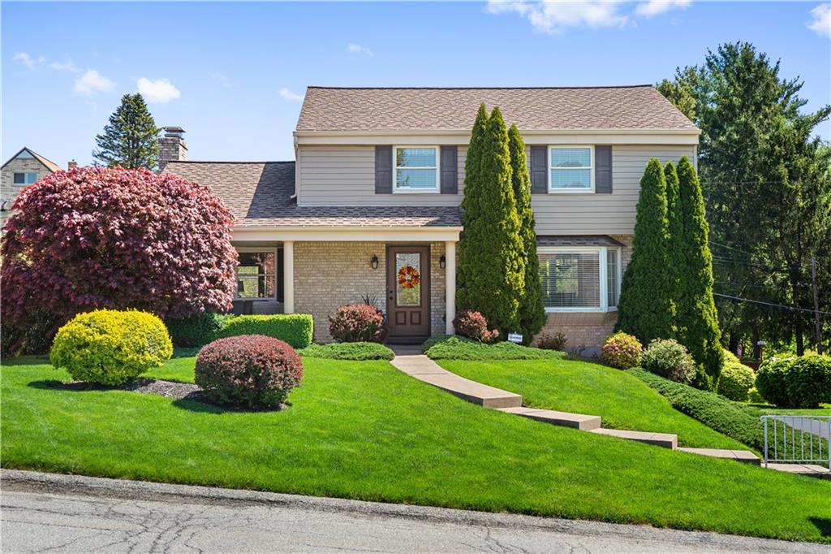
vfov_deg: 29.2
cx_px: 416
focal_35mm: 46
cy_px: 277
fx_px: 1061
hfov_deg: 42.8
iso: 125
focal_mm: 46
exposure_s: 1/200
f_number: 8
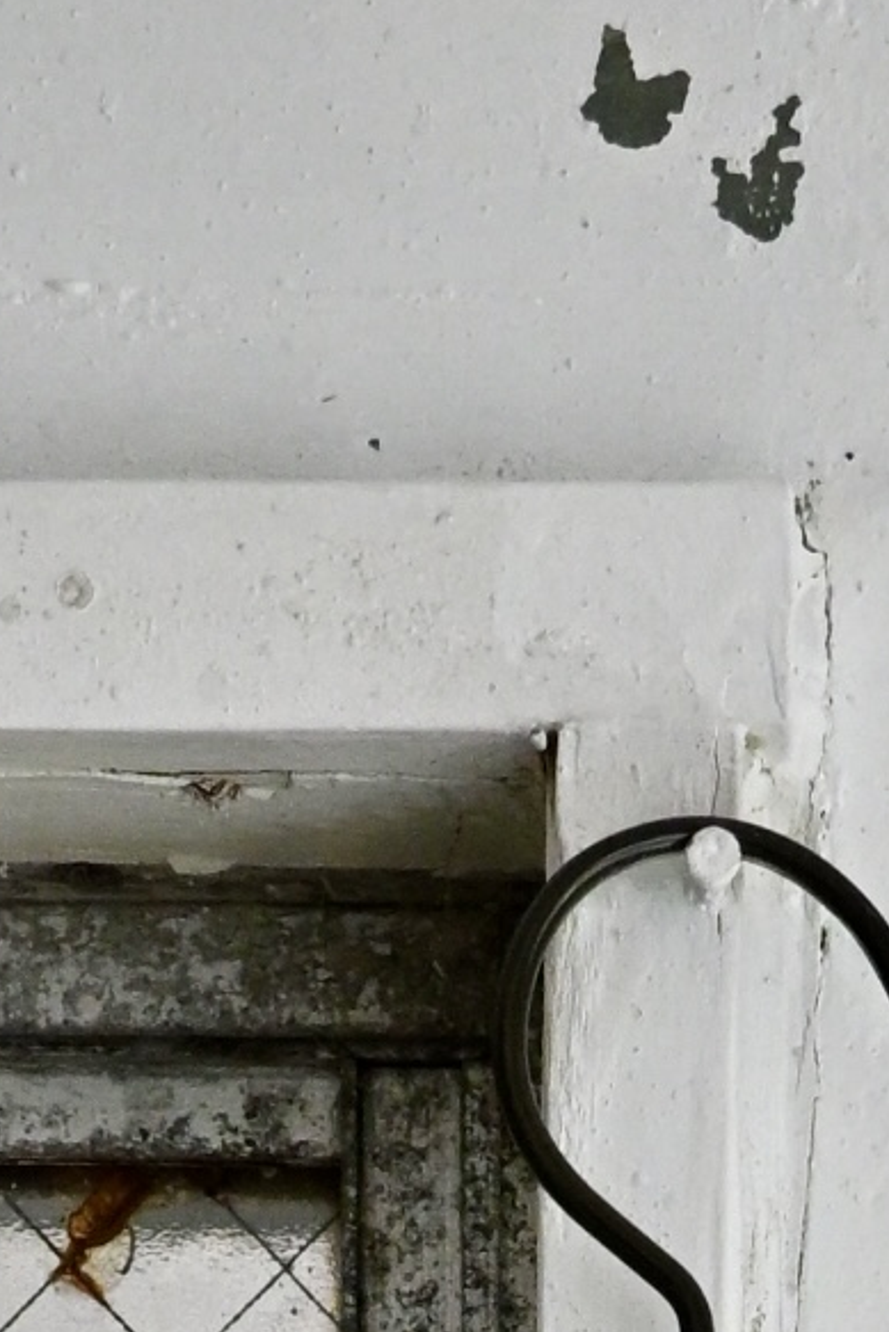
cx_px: 721
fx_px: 4072
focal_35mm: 110
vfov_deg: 14.1
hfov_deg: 12.4
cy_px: 3002
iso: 1250
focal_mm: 16
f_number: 4.5
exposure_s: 1/80
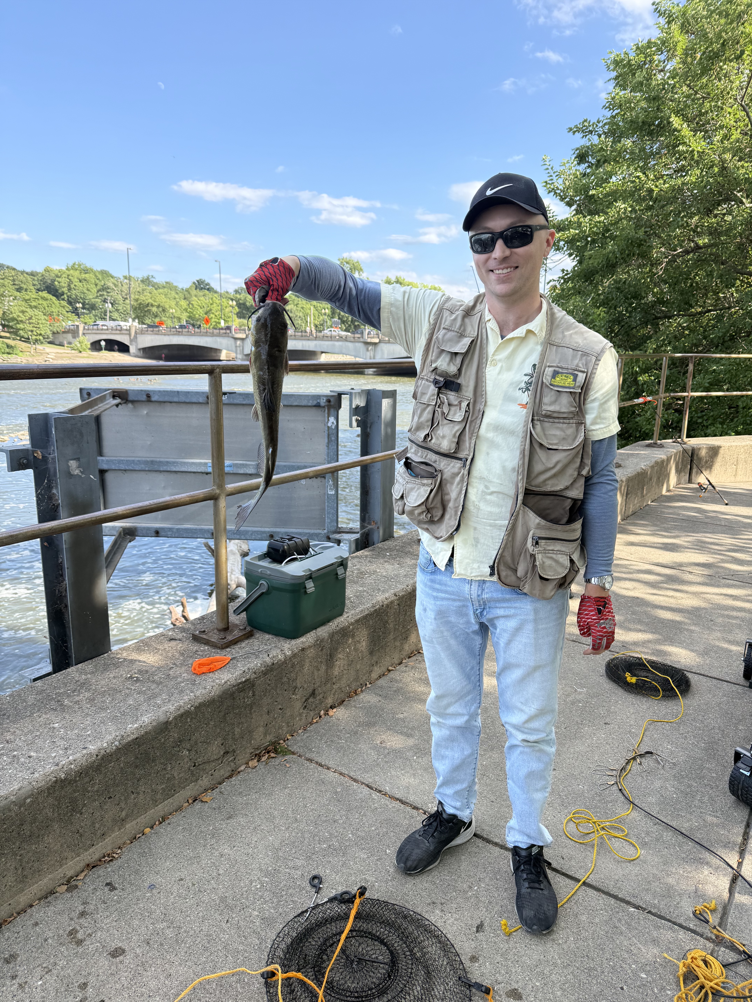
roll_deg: -1.7
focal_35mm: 24
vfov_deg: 71.6
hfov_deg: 56.8
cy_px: 501
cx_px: 376
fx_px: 695
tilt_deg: -12.4
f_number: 1.78
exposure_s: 1/1689
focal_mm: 6.76
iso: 80
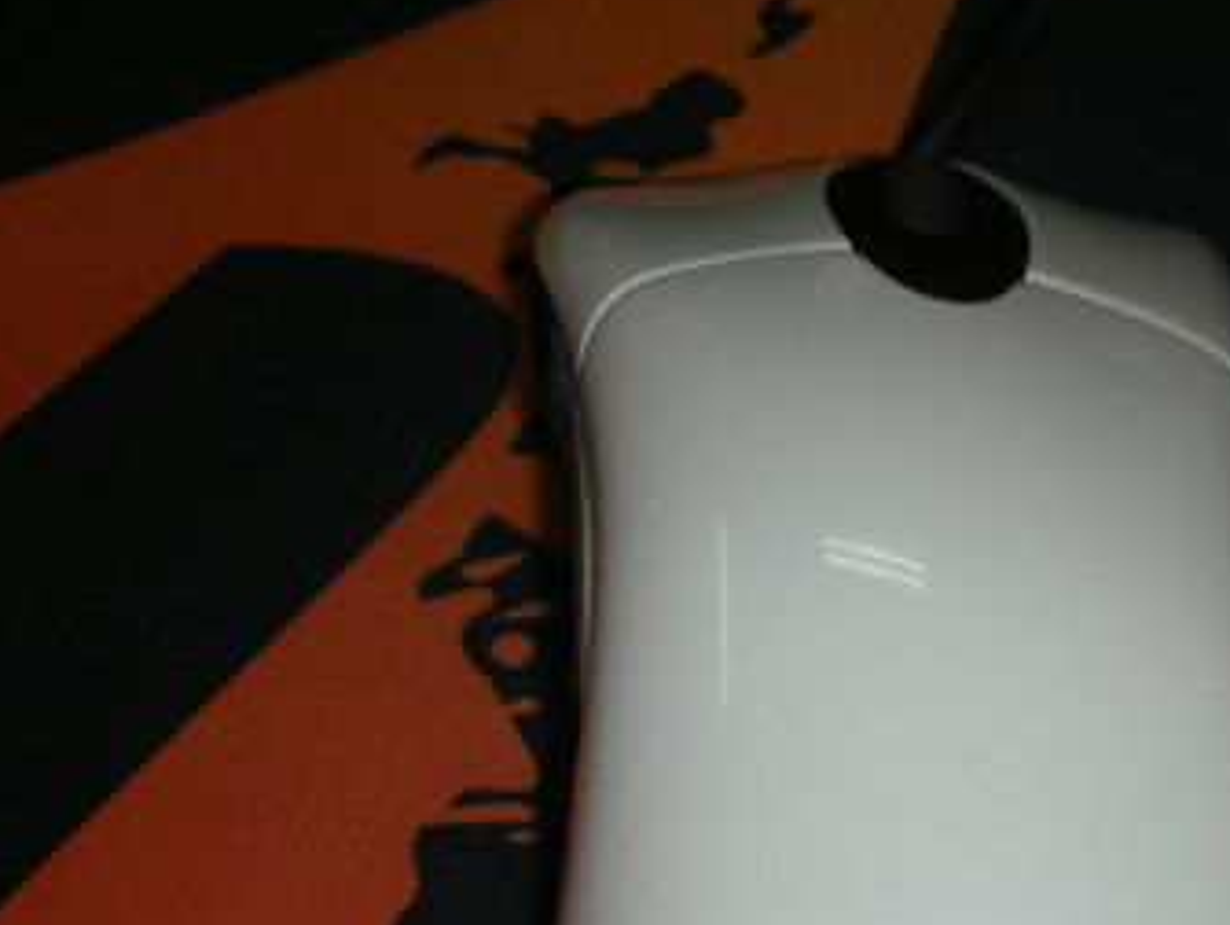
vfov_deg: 16.0
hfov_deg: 21.2
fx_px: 3273
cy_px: 688
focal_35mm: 92
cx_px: 811
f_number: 3.5
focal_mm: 7.7
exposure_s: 1/60.1
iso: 50
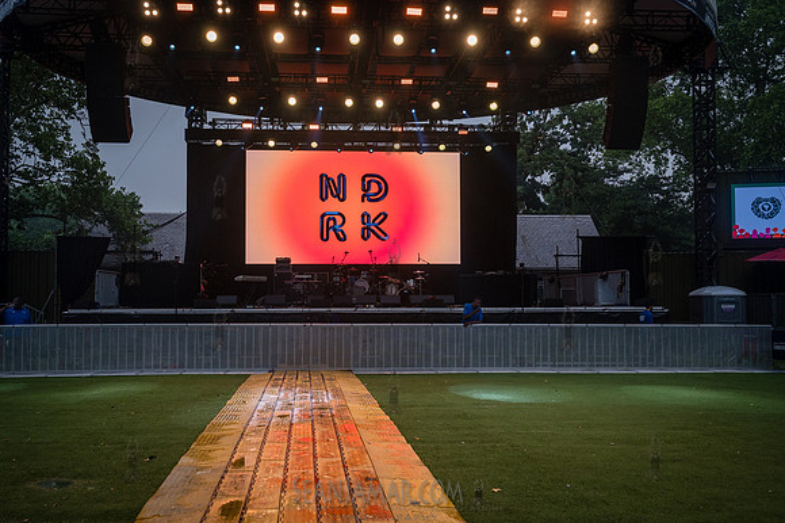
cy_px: 262
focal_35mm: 35
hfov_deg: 54.4
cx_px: 392
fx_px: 764
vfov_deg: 37.8
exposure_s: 1/1250
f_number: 5.6
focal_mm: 35
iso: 1000
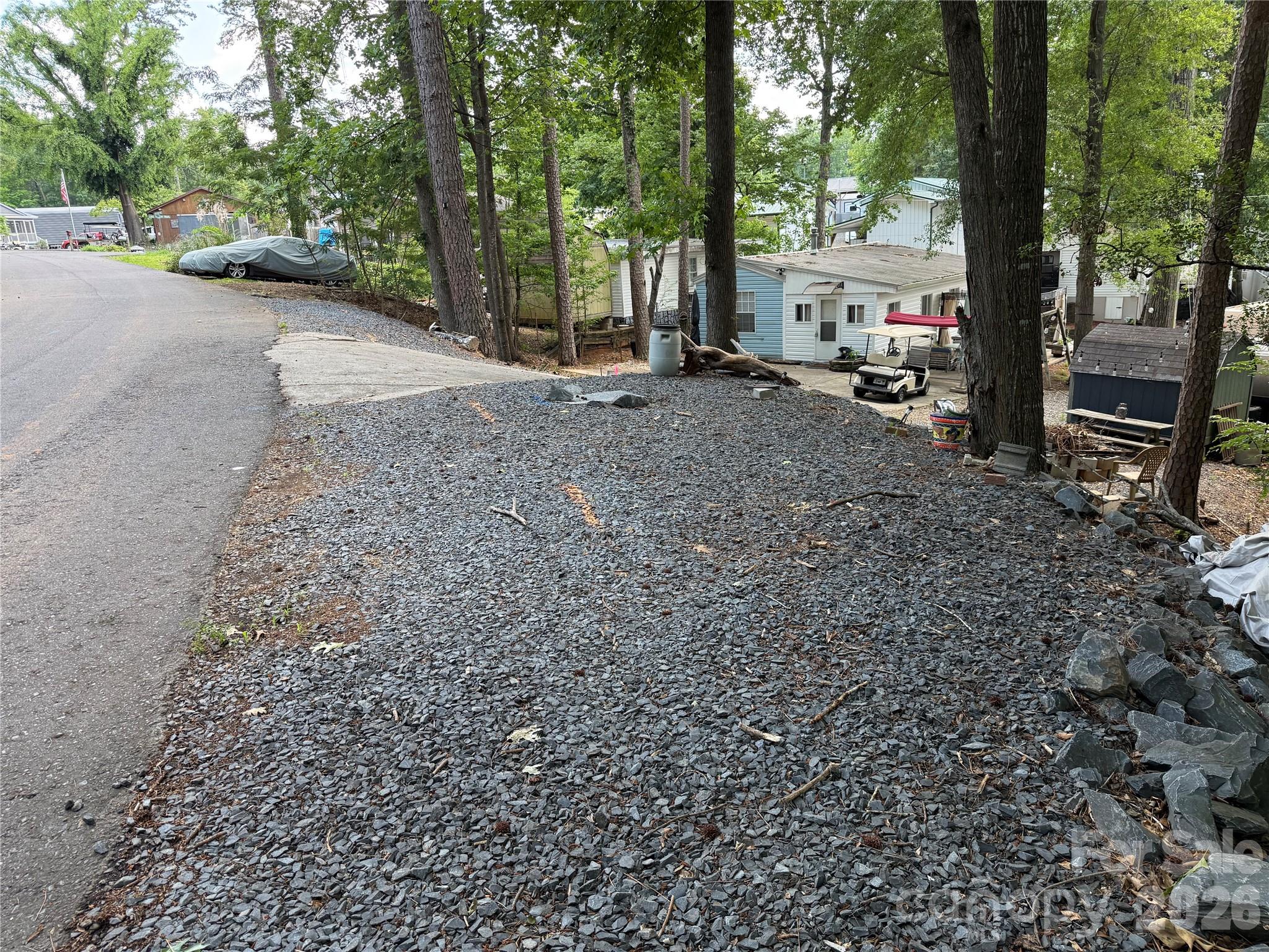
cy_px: 476
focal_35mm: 24
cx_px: 634
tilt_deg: -14.8
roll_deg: +3.5
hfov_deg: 71.6
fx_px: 880
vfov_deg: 56.8
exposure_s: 1/240
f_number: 1.78
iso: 125
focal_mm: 6.76
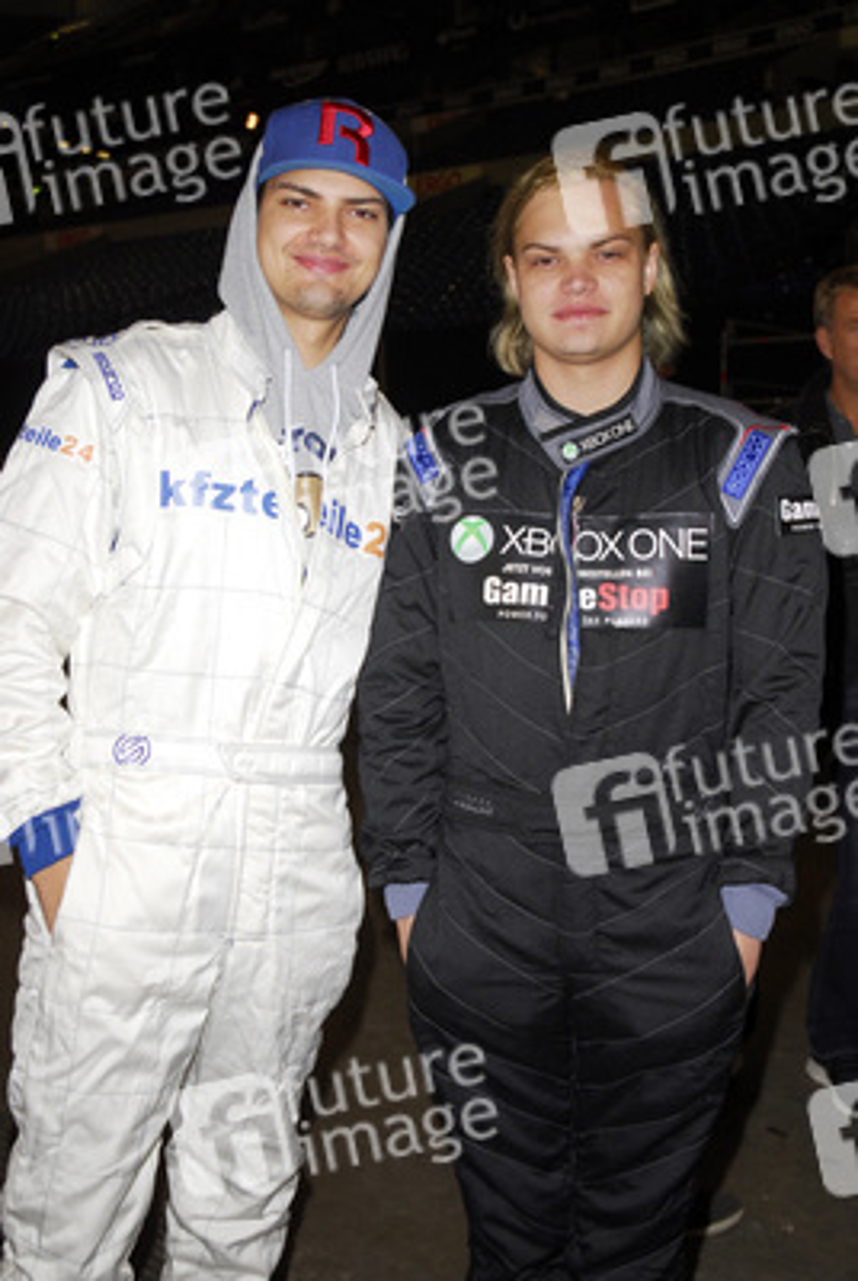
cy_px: 640
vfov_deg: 47.9
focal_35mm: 40
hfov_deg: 33.1
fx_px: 1443
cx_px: 429
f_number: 5
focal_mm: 27
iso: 200
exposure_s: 1/60
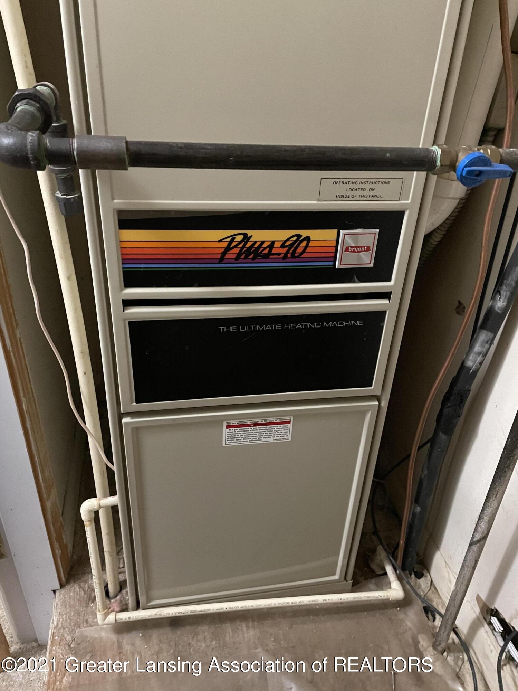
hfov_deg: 53.1
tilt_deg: -29.2
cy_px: 346
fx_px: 519
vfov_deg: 67.3
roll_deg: -1.7
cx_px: 259
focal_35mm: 26
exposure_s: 1/30
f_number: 1.6
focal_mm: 4.2
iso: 1000
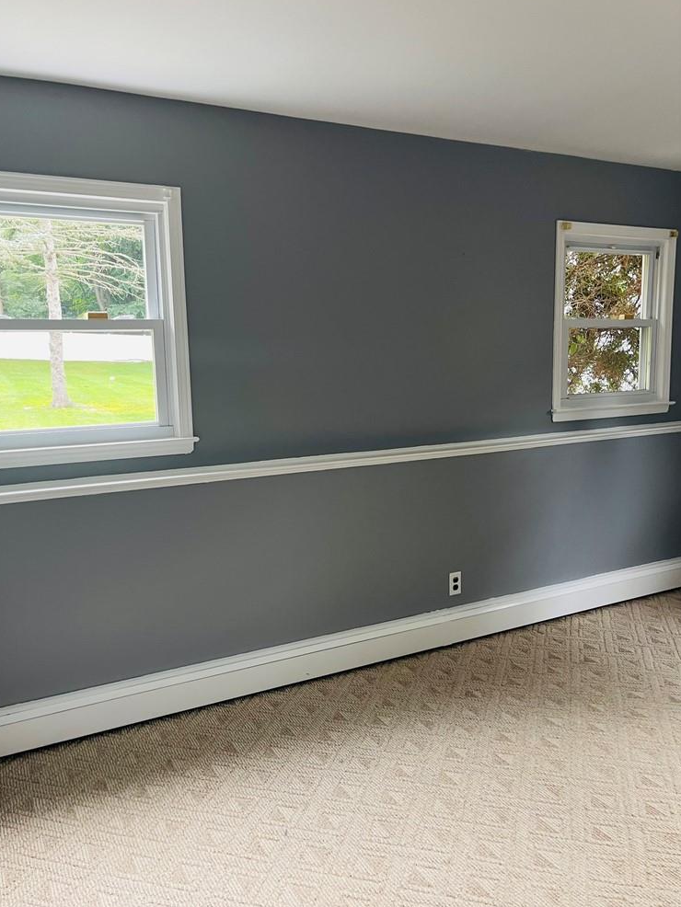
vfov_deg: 65.3
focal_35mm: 27
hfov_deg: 51.4
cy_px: 461
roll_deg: +0.9
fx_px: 708
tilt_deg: -8.0
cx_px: 332
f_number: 1.6
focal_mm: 5.1
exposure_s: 1/60
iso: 125
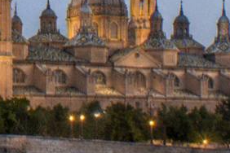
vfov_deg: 11.1
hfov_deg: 16.4
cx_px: 36
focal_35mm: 124
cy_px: 79
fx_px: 792
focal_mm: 35
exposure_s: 1/400
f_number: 9
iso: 500
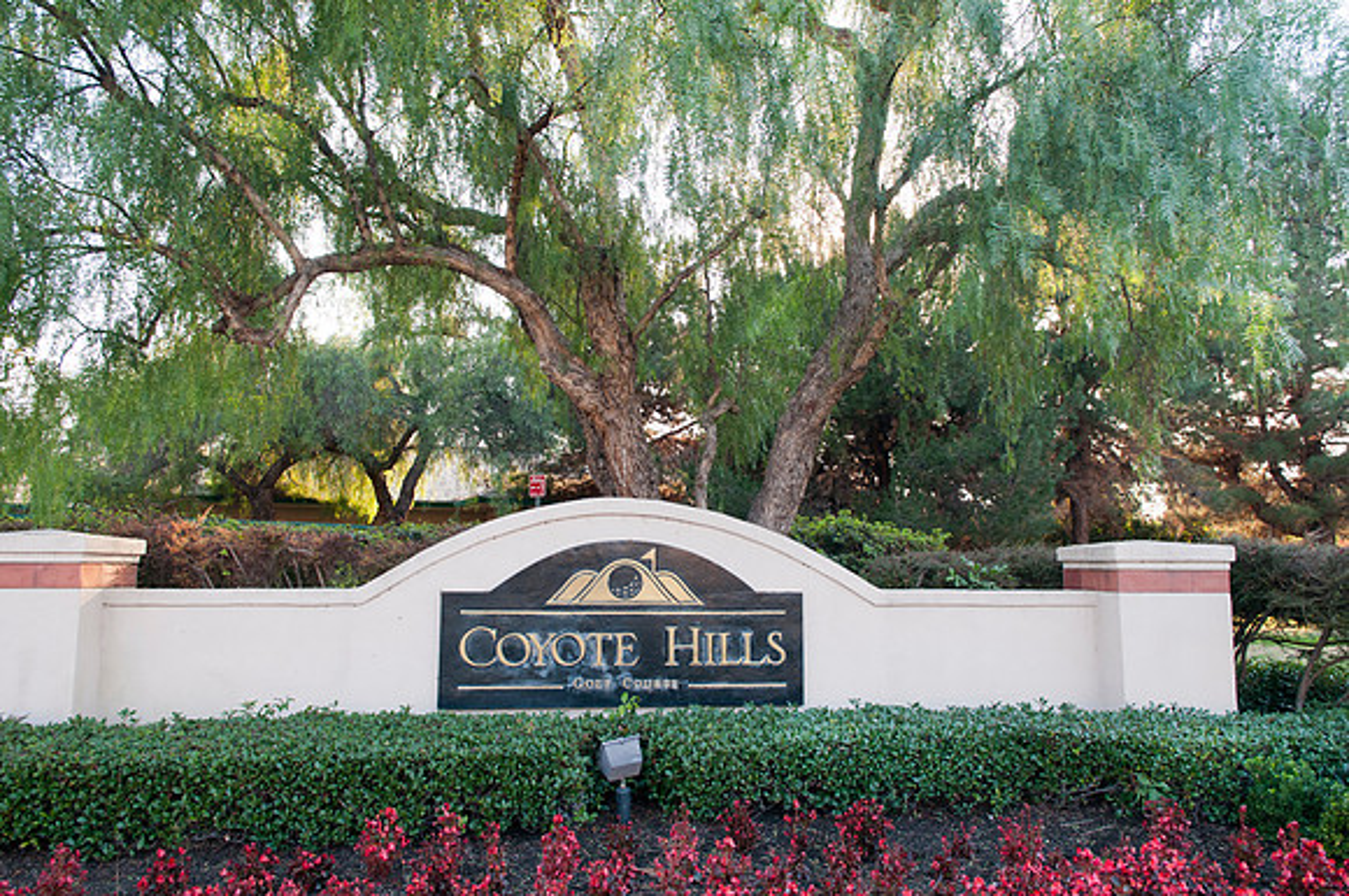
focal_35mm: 26
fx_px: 954
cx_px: 674
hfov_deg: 70.5
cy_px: 448
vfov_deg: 50.3
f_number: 4.5
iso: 400
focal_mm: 17
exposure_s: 1/80
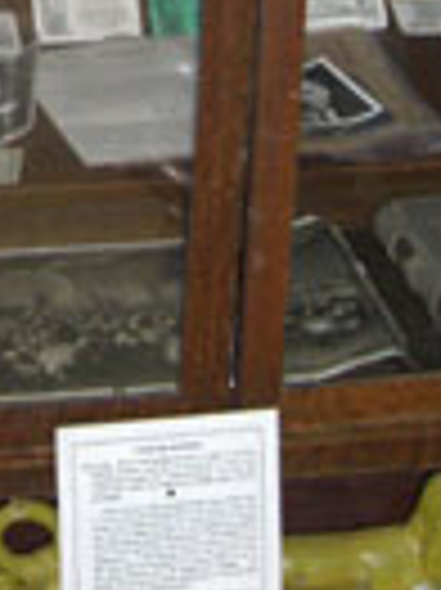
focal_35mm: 145
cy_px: -108
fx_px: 2467
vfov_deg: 13.3
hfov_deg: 10.2
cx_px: 83
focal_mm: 7.9
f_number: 2.8
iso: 200
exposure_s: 1/60
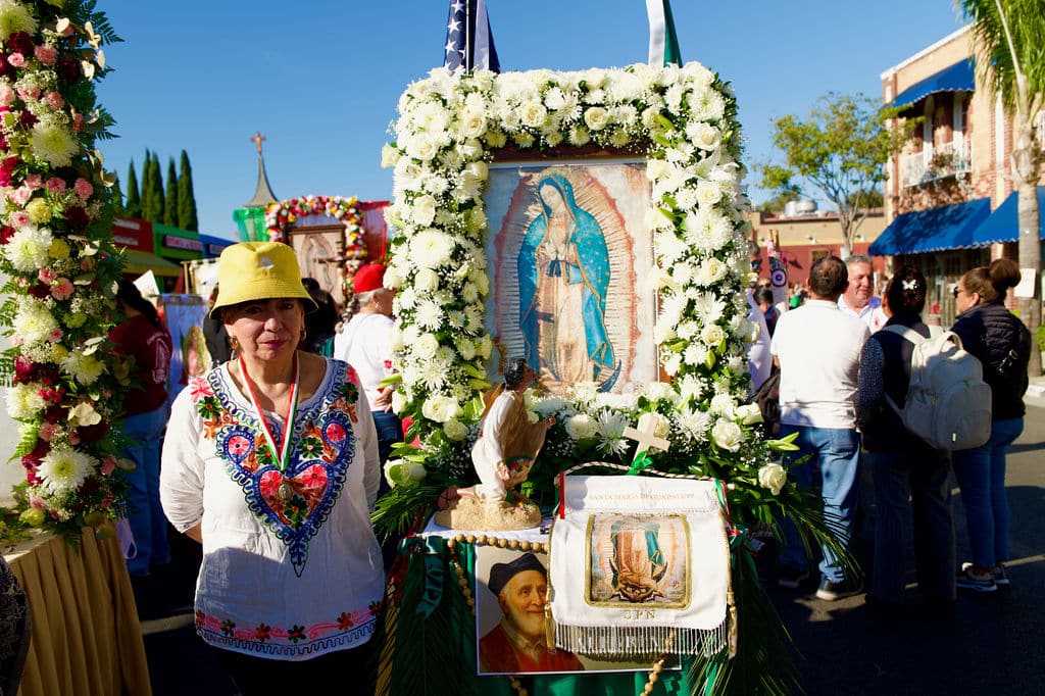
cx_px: 522
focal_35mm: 28
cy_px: 348
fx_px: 812
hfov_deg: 65.5
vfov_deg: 46.4
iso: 125
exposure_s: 1/200
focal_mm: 28
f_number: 4.5
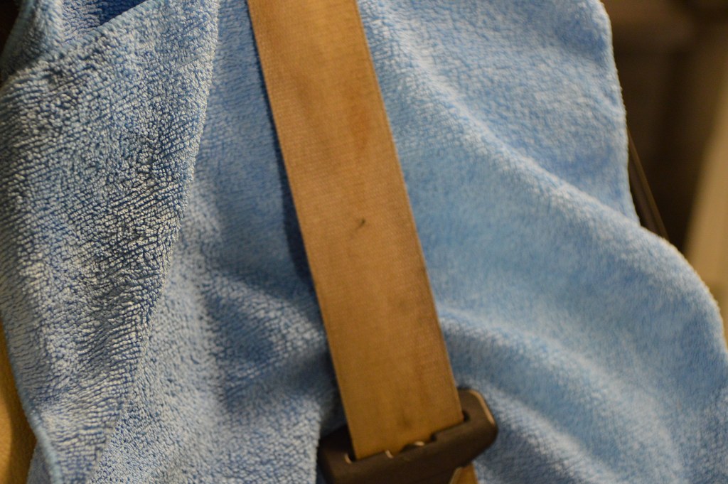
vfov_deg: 14.0
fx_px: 1970
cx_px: 364
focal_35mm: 98
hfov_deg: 20.9
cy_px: 242
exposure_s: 1/60
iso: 1600
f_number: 5
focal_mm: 65
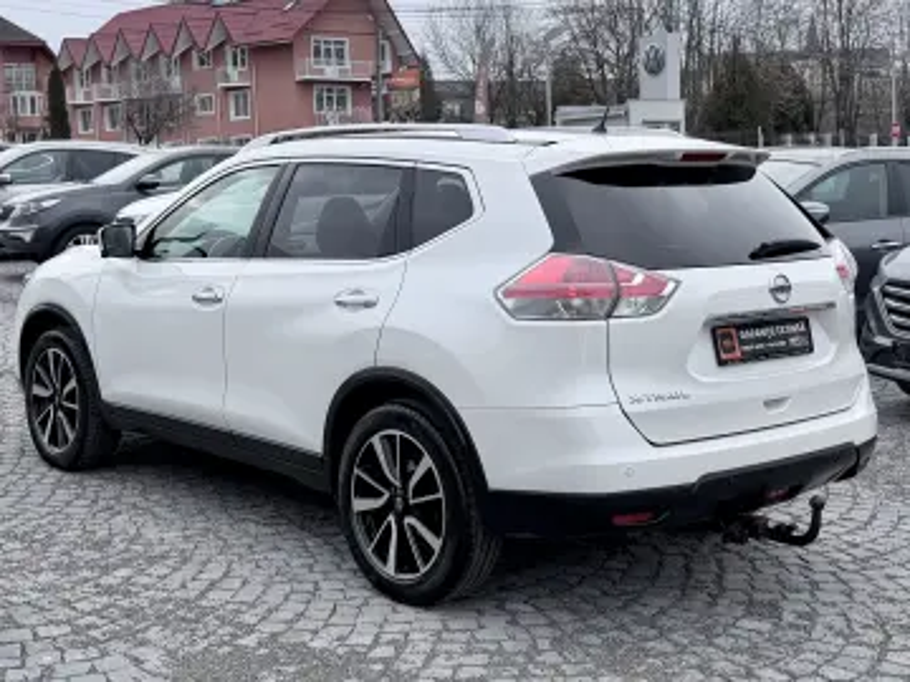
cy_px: 341
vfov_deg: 56.8
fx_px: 631
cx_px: 455
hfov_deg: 71.6
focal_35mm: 24
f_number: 1.78
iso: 100
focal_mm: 6.76
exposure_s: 1/2525
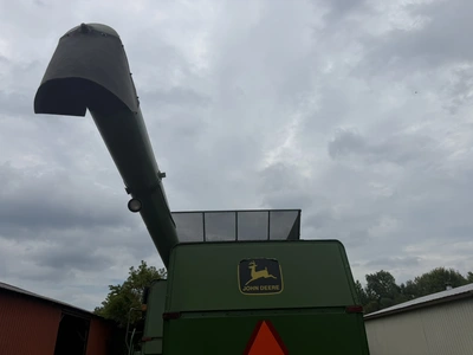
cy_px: 178
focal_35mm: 24
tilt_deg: +34.9
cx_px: 236
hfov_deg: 71.6
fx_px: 328
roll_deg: +3.0
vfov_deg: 56.8
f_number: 1.78
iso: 80
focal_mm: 6.76
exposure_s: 1/10309
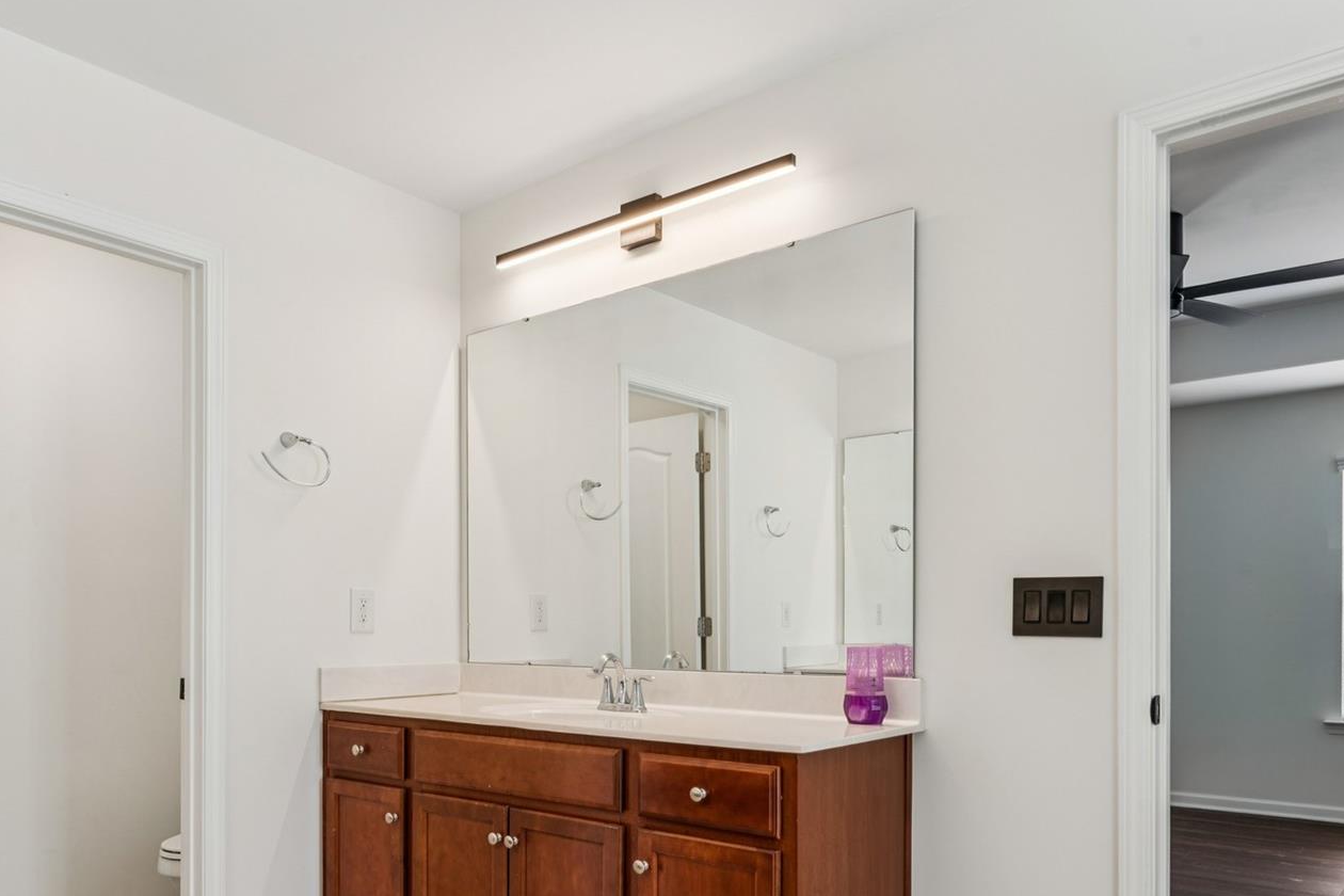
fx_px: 1007
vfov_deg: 46.7
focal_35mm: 27
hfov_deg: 66.7
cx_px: 527
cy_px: 636
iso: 100
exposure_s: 1/3.33
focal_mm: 16.6
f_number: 13
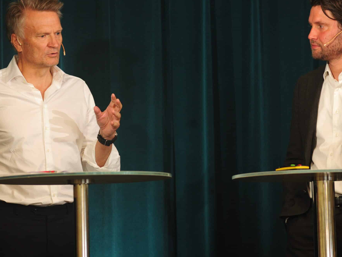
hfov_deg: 7.9
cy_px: 114
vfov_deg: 5.9
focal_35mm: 252
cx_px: 164
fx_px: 2490
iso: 1600
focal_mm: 180
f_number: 4
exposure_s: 1/100
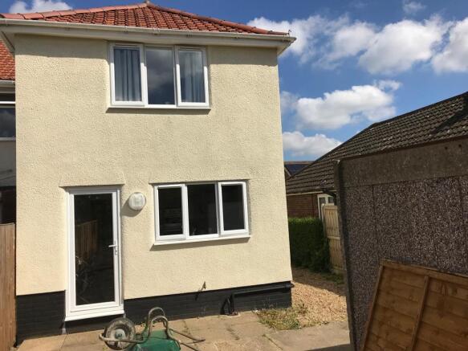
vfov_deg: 49.7
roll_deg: +4.5
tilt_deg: +4.6
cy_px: 176
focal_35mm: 28
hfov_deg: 63.5
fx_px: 378
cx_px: 234
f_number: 1.8
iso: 20
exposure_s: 1/4566
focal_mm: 3.99
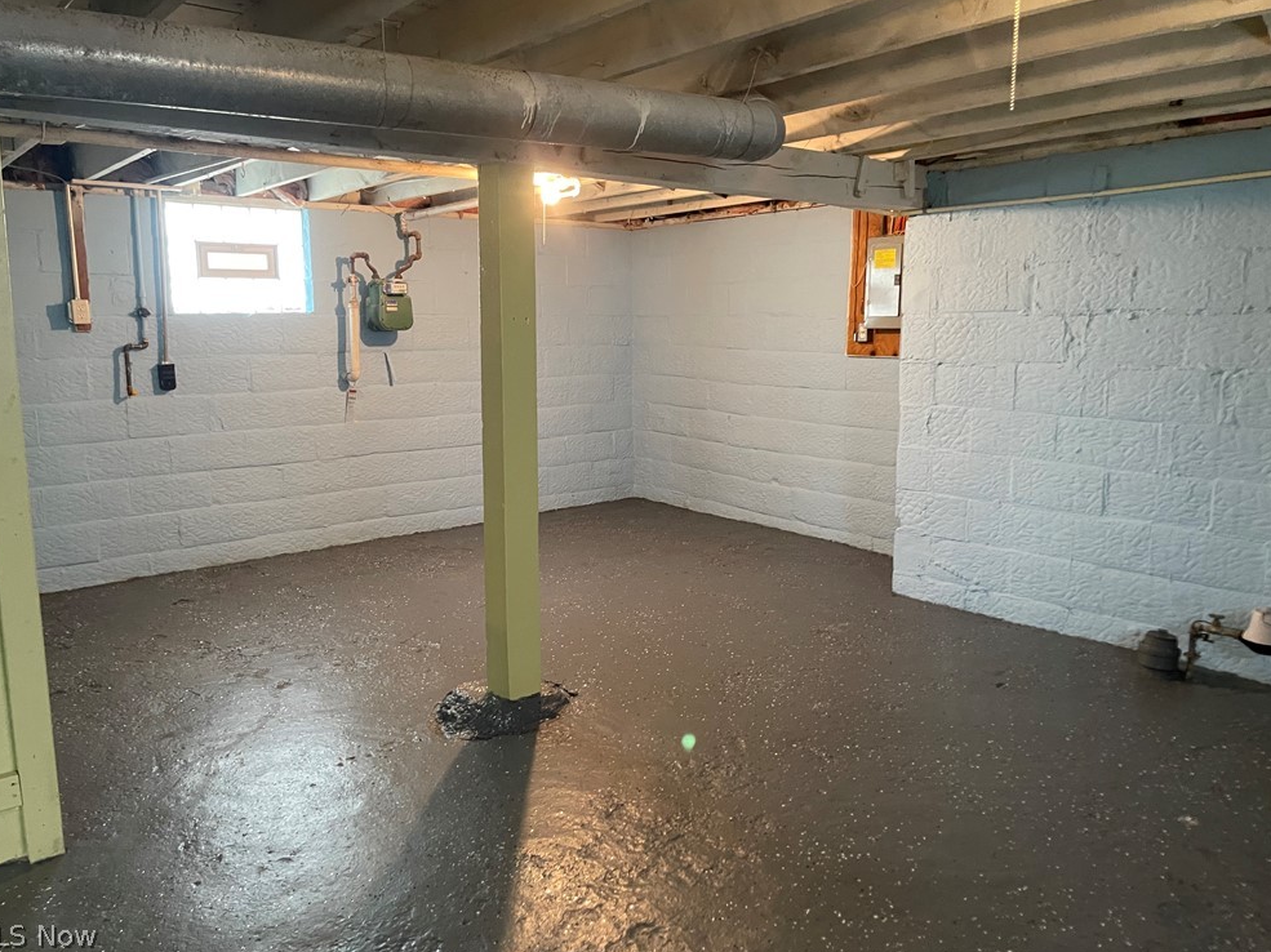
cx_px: 623
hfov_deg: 67.3
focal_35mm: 26
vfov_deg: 53.0
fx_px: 954
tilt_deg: -8.7
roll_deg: -0.7
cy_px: 462
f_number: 1.6
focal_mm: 5.1
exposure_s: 1/40
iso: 400
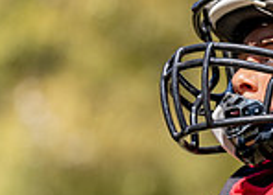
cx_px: 372
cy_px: 266
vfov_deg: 2.1
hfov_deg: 2.9
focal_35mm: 686
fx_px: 5324
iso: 100
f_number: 2.8
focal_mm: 162
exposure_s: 1/1600
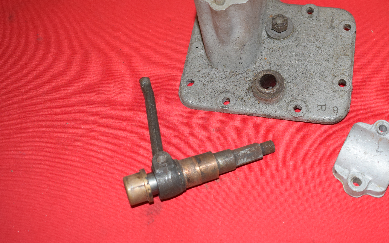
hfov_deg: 40.6
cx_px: 258
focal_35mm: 49
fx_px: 520
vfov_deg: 26.3
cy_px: 97
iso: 1250
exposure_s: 1/200
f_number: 5
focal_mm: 24
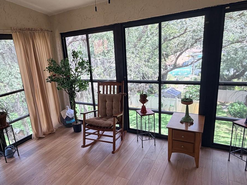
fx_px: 178
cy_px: 95
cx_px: 100
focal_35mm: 25
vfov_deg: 54.9
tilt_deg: -14.8
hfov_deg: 68.8
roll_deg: +5.8
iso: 64
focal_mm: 2.22
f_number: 2.2
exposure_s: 1/121
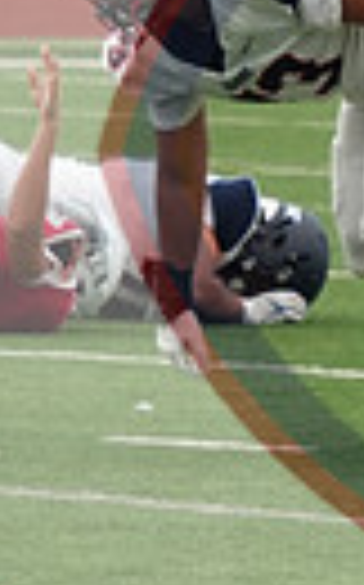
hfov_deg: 1.3
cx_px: 710
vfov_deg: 2.1
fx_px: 15992
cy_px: 151
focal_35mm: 1005
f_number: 5.6
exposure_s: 1/1000
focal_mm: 147
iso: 1000
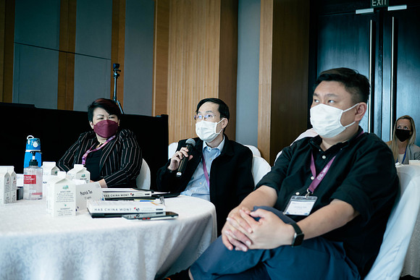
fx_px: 546
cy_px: 140
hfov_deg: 42.1
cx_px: 210
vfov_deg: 28.8
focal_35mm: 47
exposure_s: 1/50
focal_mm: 22
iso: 200
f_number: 1.7
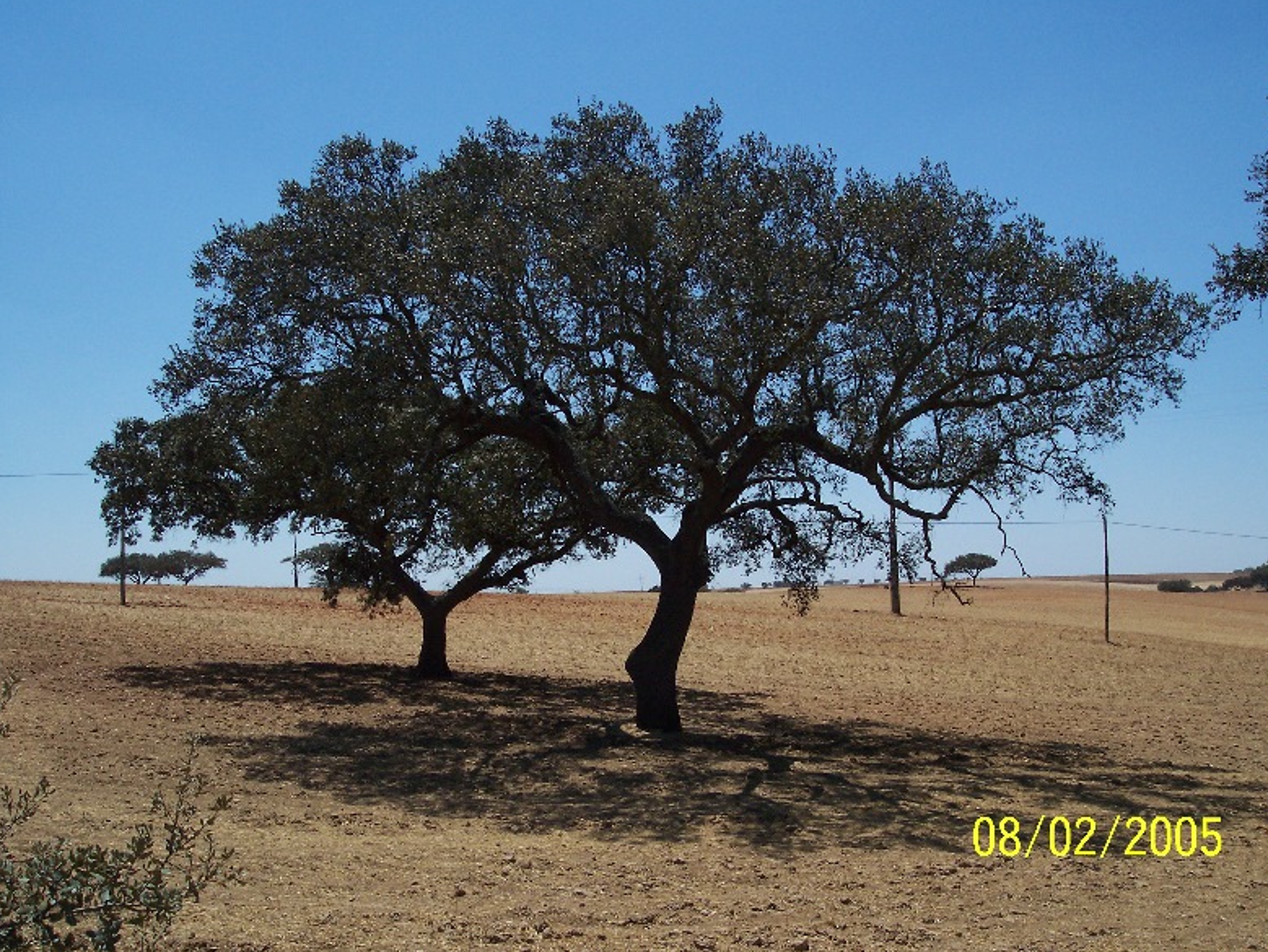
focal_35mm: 39
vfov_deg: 36.8
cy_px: 470
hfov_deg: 47.8
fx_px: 1429
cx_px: 638
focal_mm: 8
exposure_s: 1/1000
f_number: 4.8
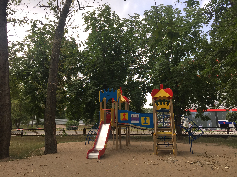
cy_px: 88
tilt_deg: +10.1
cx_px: 118
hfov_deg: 61.7
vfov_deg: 48.2
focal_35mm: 29
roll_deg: -0.2
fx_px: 199
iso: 32
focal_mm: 4.15
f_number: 2.2
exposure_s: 1/659
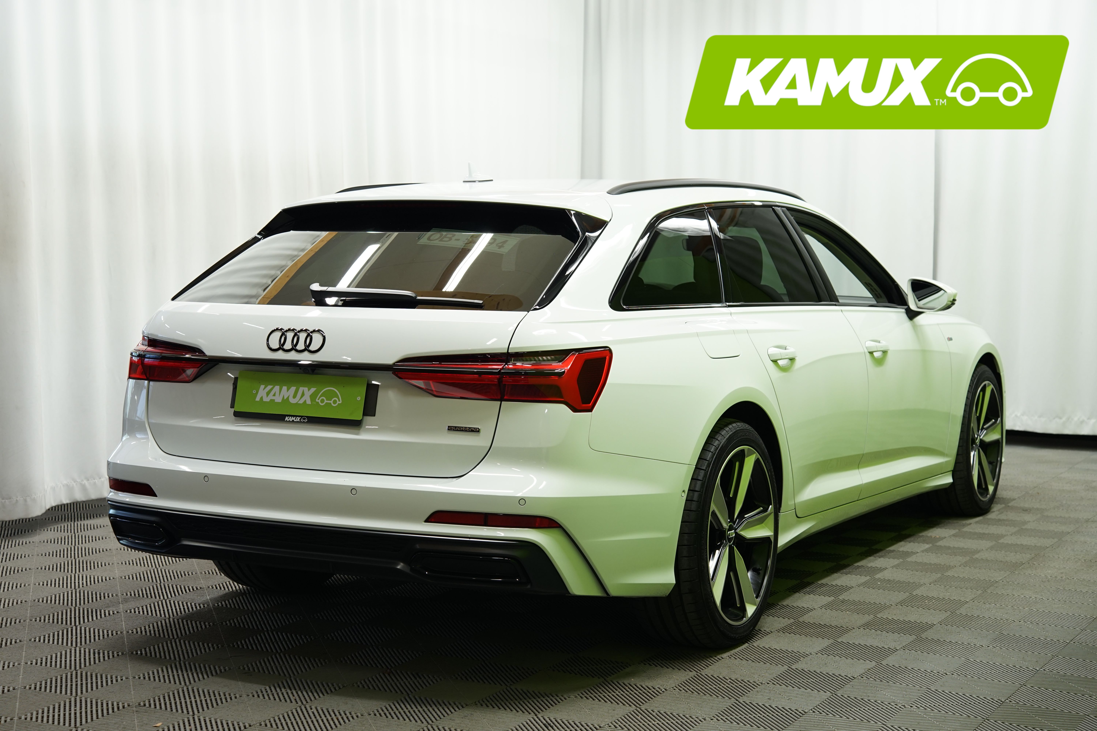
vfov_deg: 25.1
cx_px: 548
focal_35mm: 54
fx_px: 1645
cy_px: 366
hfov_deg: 36.9
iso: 500
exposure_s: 1/20
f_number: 5
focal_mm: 54
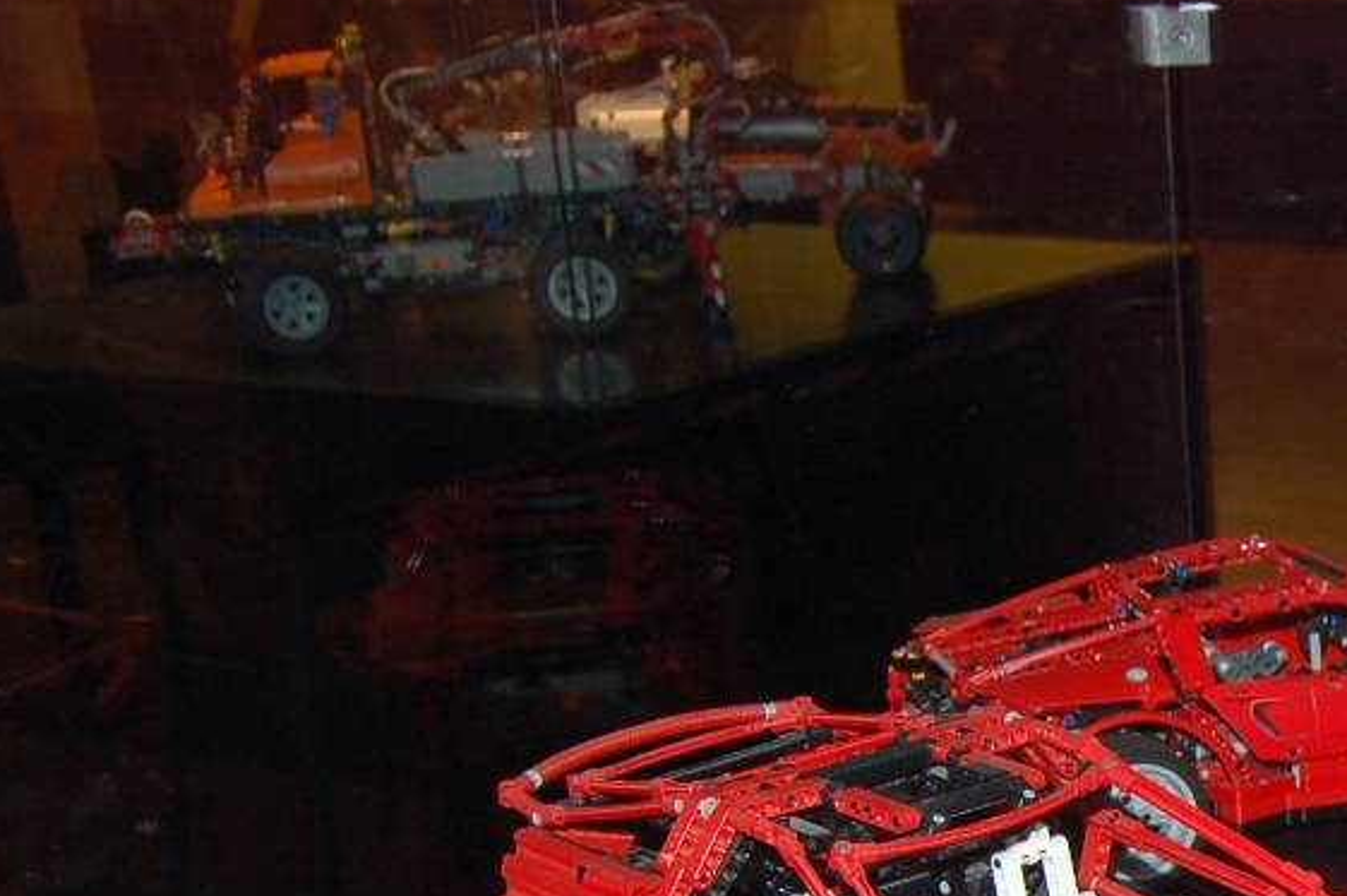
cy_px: 1009
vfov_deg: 17.1
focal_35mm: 77
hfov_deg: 23.3
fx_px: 2878
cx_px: 1755
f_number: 3.5
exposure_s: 1/60
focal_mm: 18
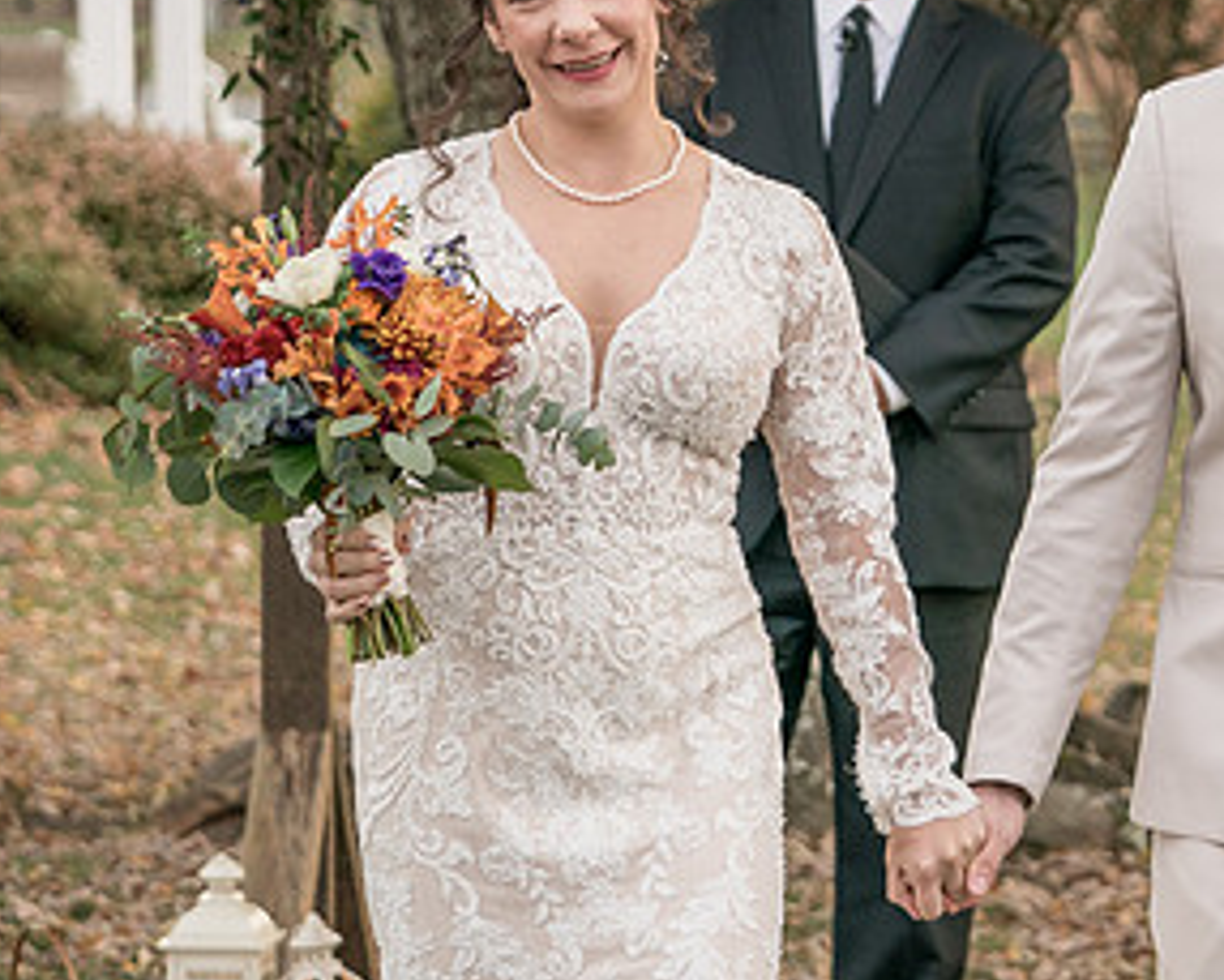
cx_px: 950
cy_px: 94
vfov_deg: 6.8
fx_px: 8262
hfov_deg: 8.5
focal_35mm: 228
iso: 640
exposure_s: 1/200
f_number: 4
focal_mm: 78
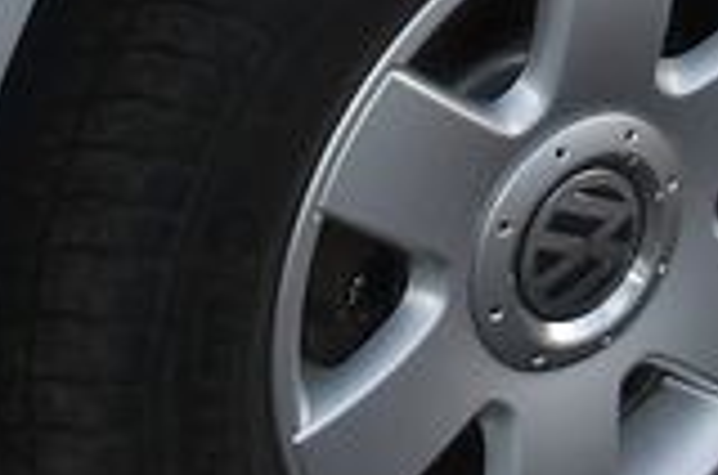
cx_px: 646
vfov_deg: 6.2
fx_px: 4200
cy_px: -686
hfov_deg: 9.7
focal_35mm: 211
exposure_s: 1/372
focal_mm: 4.9
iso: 100
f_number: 3
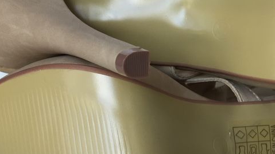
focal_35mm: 66
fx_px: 481
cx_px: 208
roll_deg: +0.2
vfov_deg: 18.2
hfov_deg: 31.3
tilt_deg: -17.9
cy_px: 101
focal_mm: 4.15
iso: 50
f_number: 2.2
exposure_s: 1/100
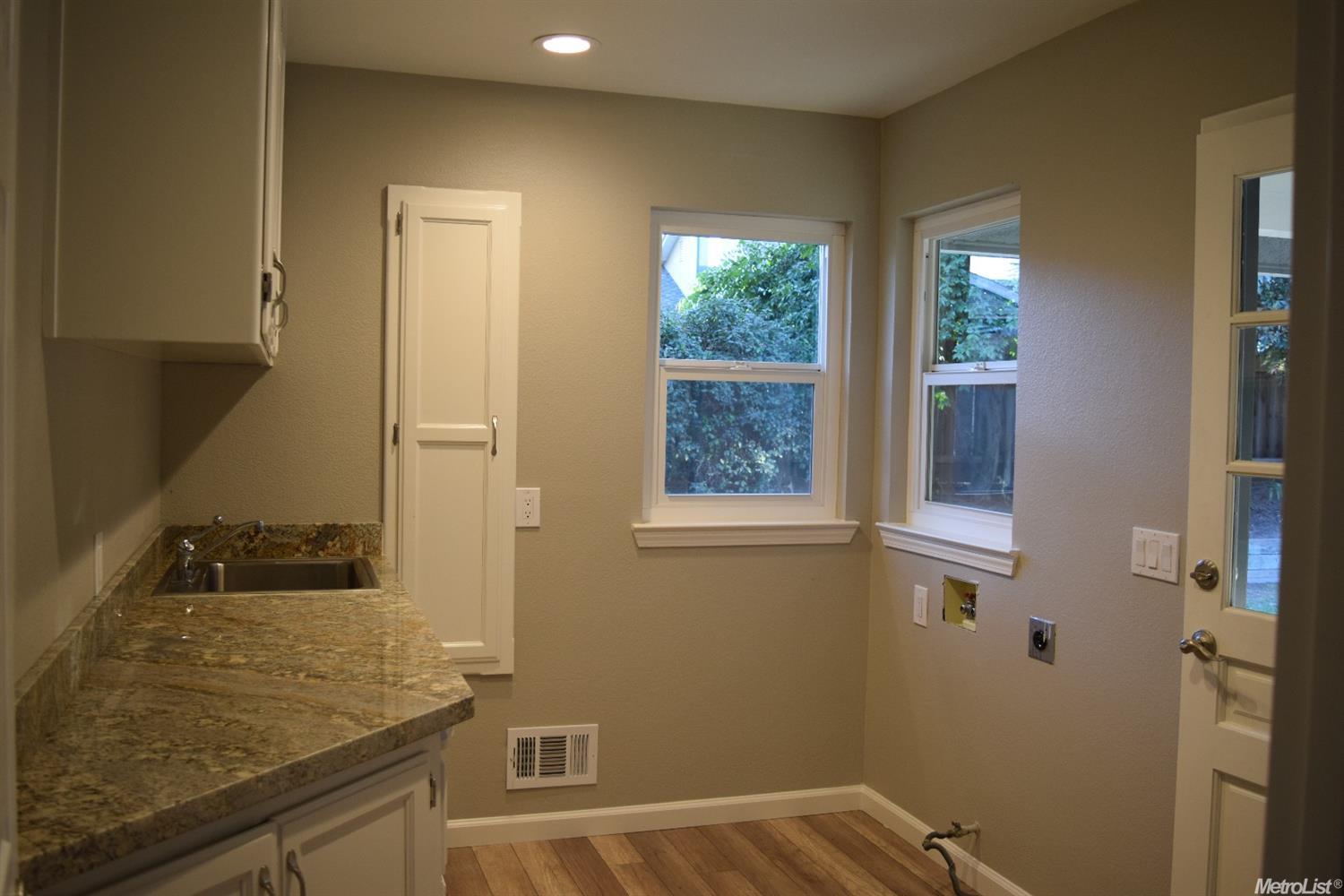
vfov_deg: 40.0
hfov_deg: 57.2
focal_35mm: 33
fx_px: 1232
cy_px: 448
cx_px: 672
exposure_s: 1/60
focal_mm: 22
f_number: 4
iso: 500
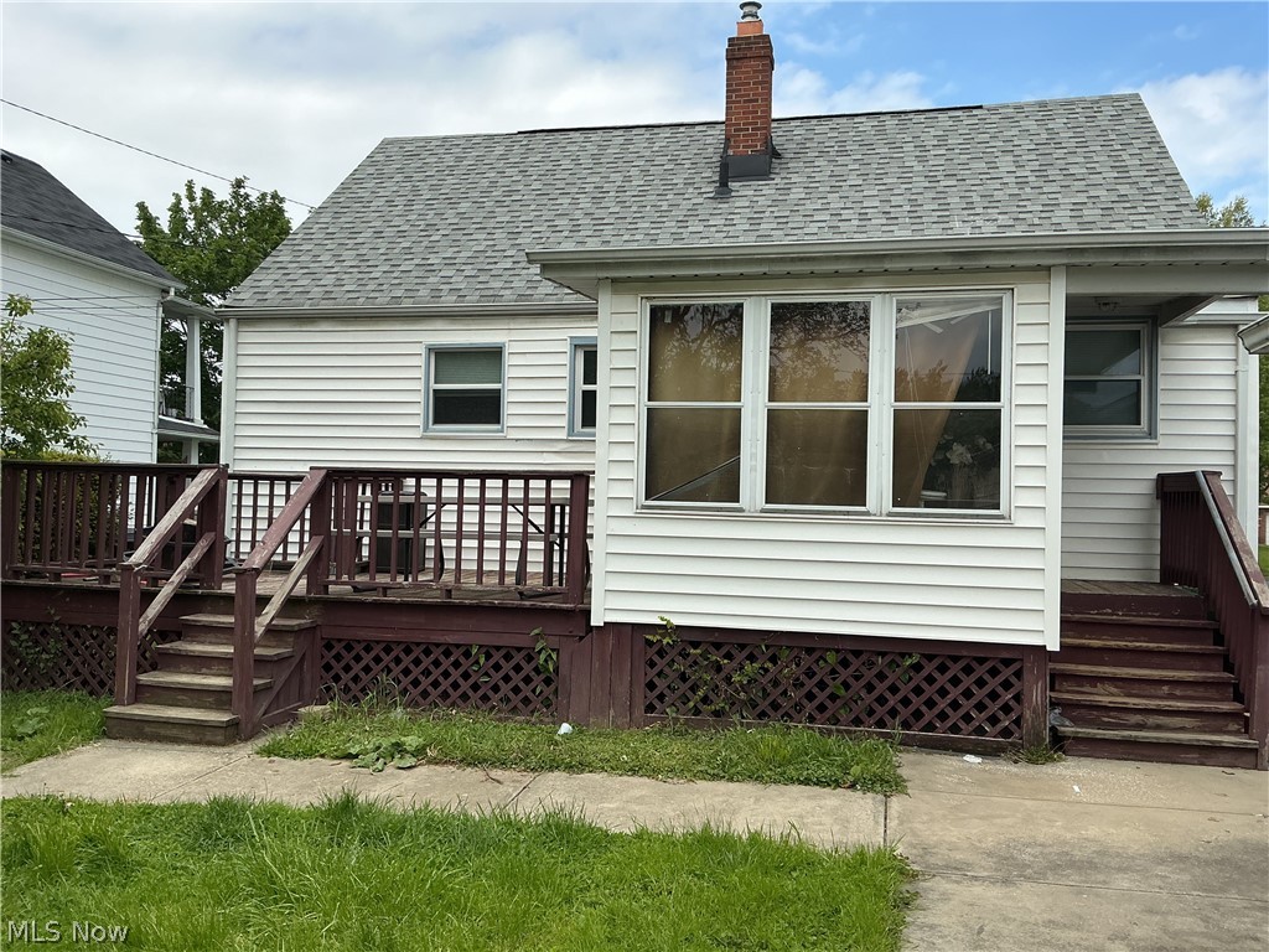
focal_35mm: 29
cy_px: 476
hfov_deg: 61.7
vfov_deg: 48.2
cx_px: 634
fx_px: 1063
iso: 25
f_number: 1.8
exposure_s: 1/1912
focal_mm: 3
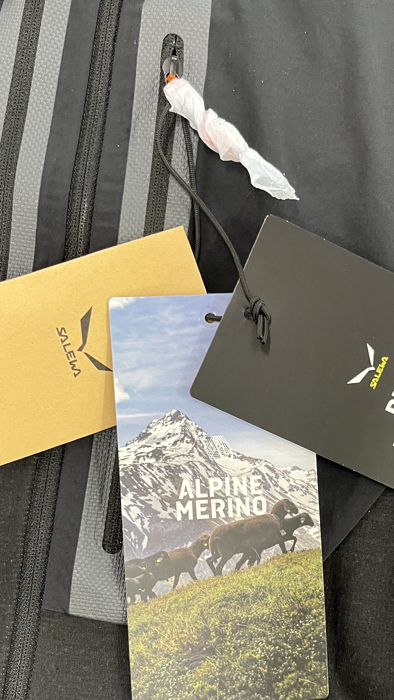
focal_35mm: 41
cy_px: 469
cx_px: 265
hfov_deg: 28.8
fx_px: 762
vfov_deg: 48.5
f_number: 1.6
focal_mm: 5.1
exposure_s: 1/60
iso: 400
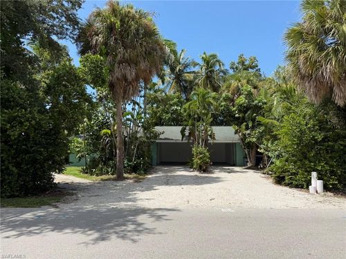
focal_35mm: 24
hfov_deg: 71.6
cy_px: 130
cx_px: 173
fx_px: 240
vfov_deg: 56.8
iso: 80
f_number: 1.78
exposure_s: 1/3584
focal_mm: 6.76
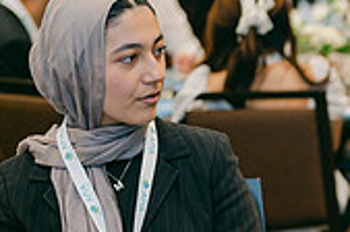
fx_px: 1669
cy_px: 224
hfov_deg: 11.5
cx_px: 522
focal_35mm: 172
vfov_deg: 7.9
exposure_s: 1/100
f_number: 2
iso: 500
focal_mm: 50
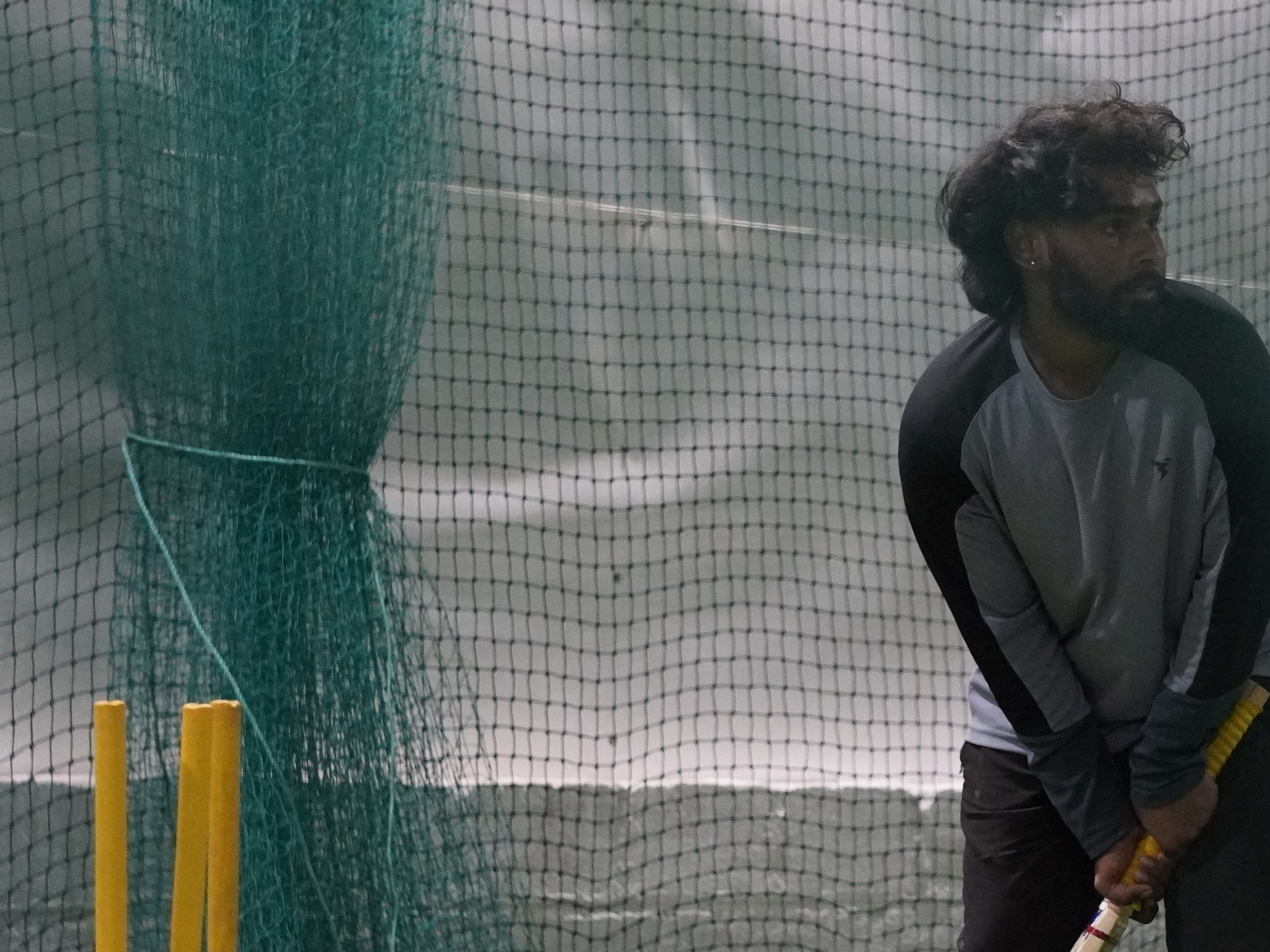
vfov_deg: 8.3
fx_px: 6530
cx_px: 990
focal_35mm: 178
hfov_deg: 11.1
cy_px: 675
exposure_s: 1/200
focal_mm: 61
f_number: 4.5
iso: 5000
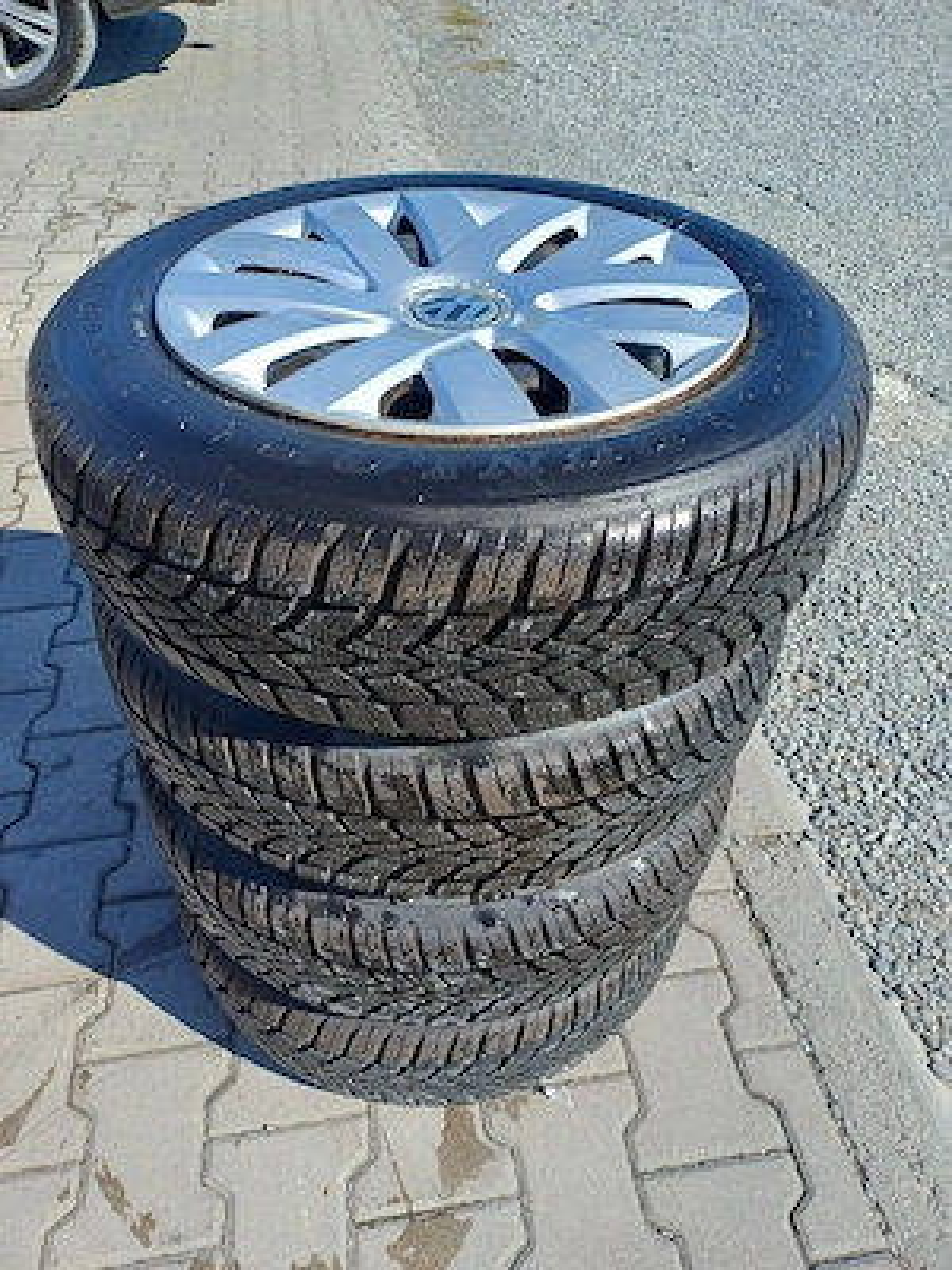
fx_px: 917
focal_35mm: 25
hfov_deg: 54.9
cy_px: 635
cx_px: 476
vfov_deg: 69.4
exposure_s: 1/625
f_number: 1.8
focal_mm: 4.65
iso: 50
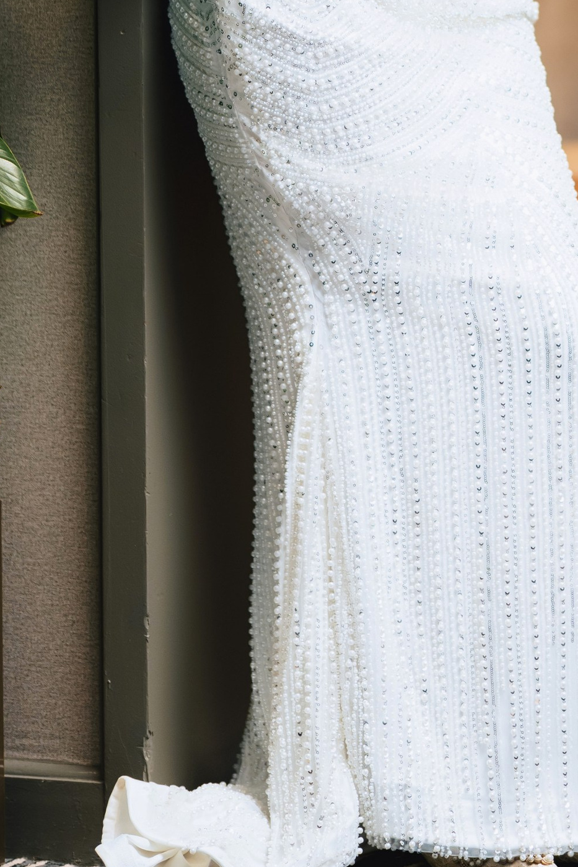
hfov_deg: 4.8
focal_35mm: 288
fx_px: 6937
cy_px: -276
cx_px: 592
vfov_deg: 7.1
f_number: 1.4
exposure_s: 1/80
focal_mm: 105
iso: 125
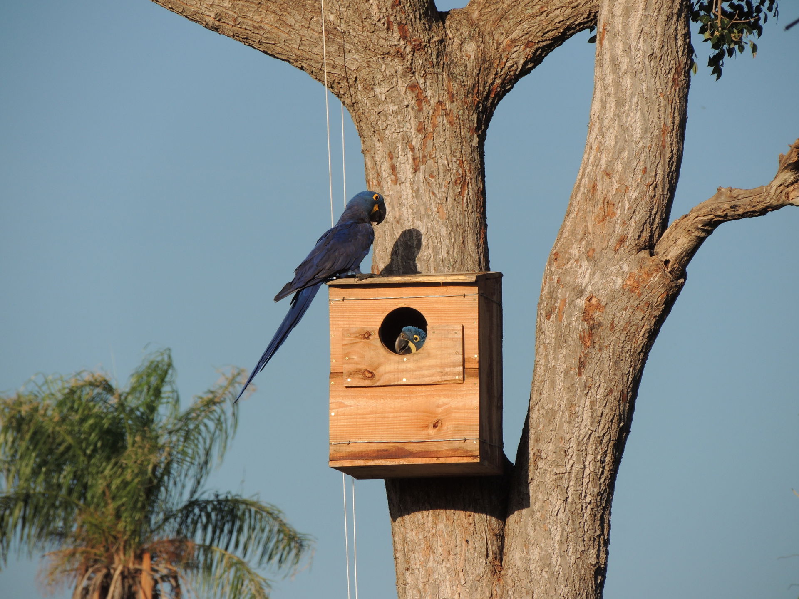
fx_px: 11541
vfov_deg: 3.0
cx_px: 400
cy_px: 300
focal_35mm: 500
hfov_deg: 4.0
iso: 100
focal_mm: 89.1
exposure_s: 1/640
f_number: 4.9
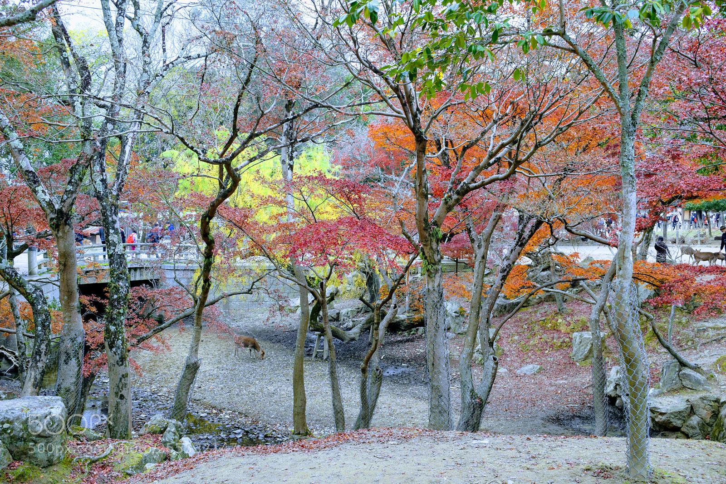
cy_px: 242
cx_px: 363
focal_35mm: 46
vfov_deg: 28.9
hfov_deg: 42.3
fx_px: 937
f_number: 7.1
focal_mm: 31
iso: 400
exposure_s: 1/200
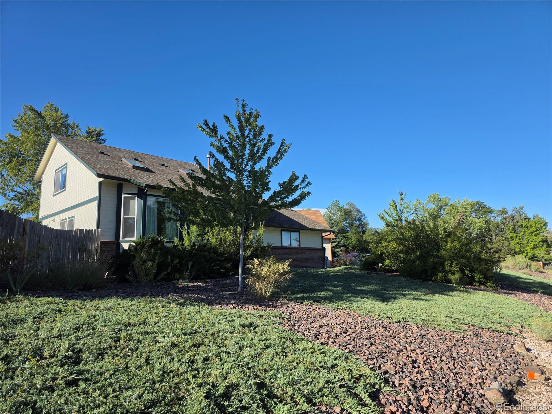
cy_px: 207
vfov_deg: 58.9
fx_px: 367
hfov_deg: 73.9
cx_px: 276
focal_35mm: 23
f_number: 1.7
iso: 80
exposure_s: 1/4333
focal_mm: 6.3
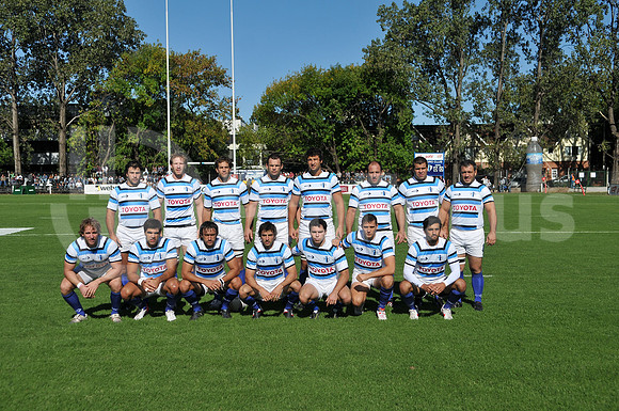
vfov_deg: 29.8
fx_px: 773
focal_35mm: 45
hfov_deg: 43.7
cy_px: 206
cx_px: 310
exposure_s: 1/5000
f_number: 4
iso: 200
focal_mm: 30
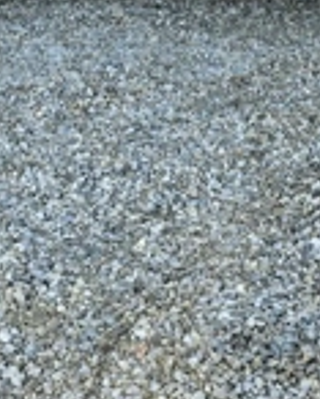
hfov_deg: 16.7
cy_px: -180
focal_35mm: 92
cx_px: 167
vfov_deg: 18.6
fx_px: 1088
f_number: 1.7
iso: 32
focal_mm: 6.3
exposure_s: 1/180
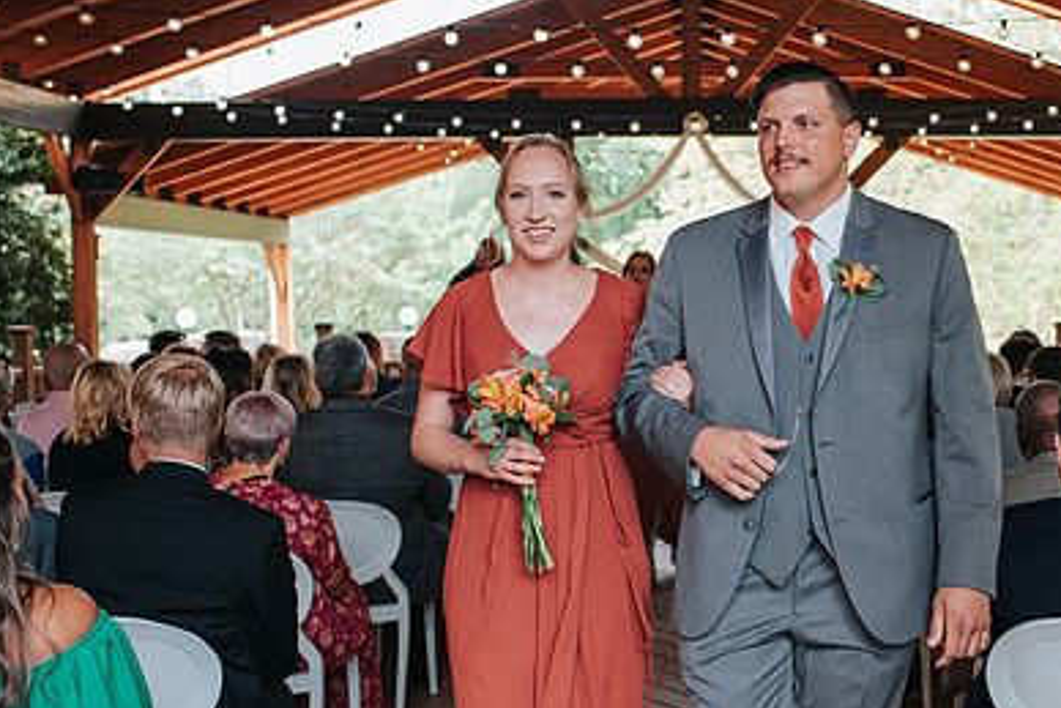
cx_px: 736
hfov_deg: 35.7
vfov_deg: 24.6
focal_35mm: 55
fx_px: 1621
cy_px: 417
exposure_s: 1/125
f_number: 3.2
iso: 250
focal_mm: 35
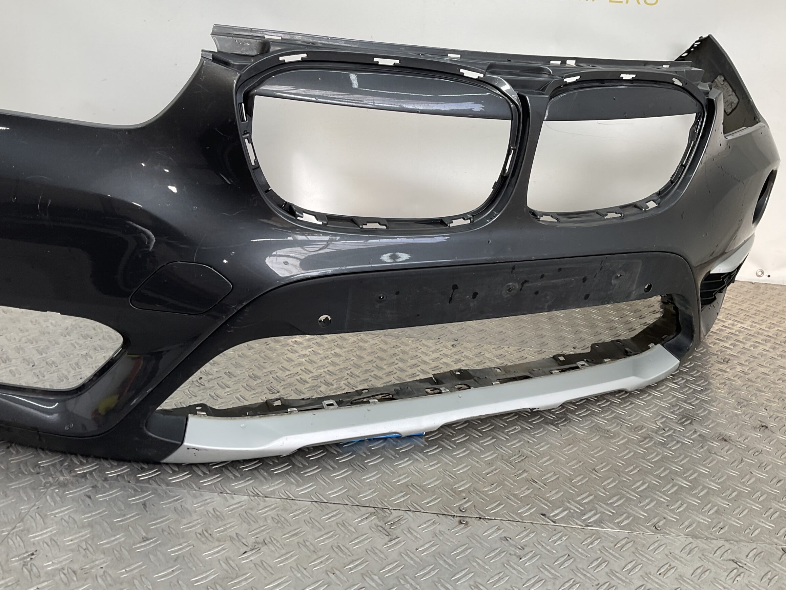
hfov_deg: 56.8
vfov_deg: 44.1
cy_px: 278
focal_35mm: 32
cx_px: 409
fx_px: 727
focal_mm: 3
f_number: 1.8
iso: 16
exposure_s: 1/169
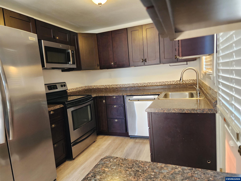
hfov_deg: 73.9
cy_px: 90
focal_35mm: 23
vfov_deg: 58.9
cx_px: 120
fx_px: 160
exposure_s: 1/120
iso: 400
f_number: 1.8
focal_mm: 6.4
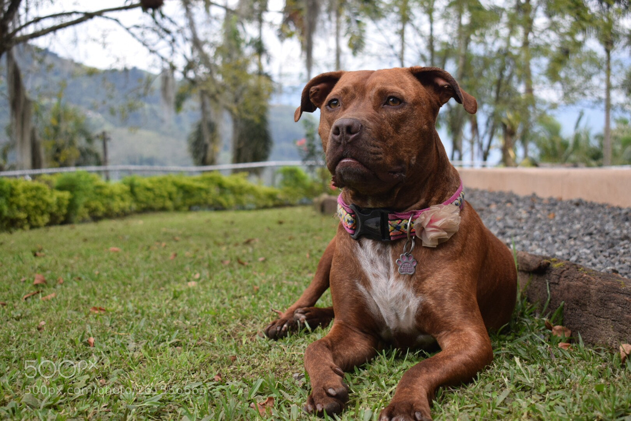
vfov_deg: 25.1
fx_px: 947
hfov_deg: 36.9
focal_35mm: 54
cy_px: 210
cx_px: 316
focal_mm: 36
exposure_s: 1/100
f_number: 5
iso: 400
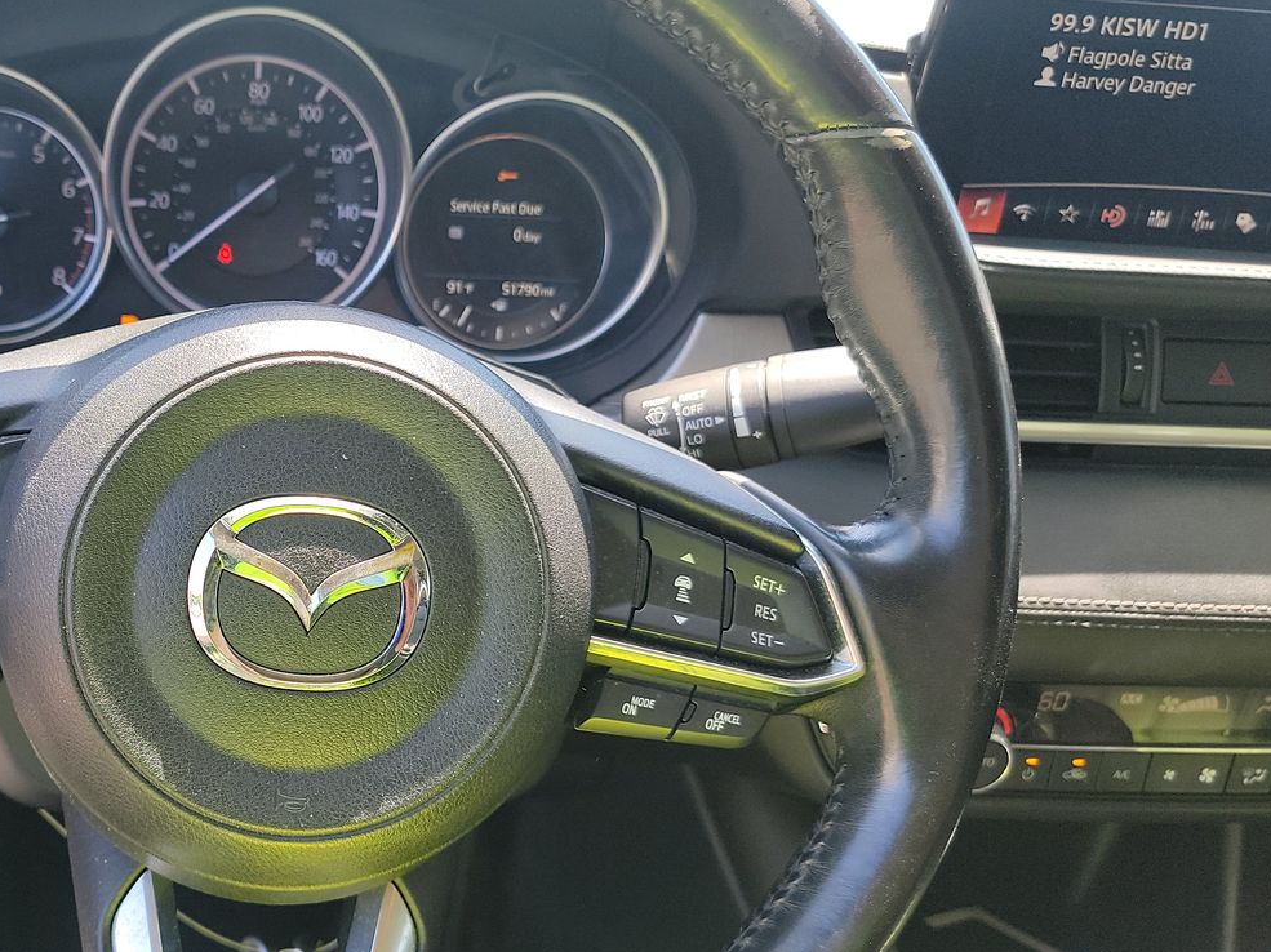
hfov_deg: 46.3
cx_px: 326
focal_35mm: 39
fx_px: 1431
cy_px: 524
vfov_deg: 36.8
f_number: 1.8
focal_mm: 6.7
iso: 90
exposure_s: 1/119
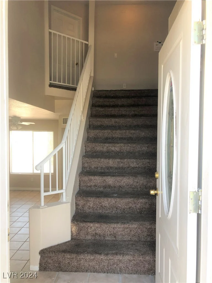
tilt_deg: -2.2
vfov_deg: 63.4
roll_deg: +0.2
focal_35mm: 28
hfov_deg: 49.7
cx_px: 106
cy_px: 142
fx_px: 229
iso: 25
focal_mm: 4
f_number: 1.8
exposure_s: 1/40
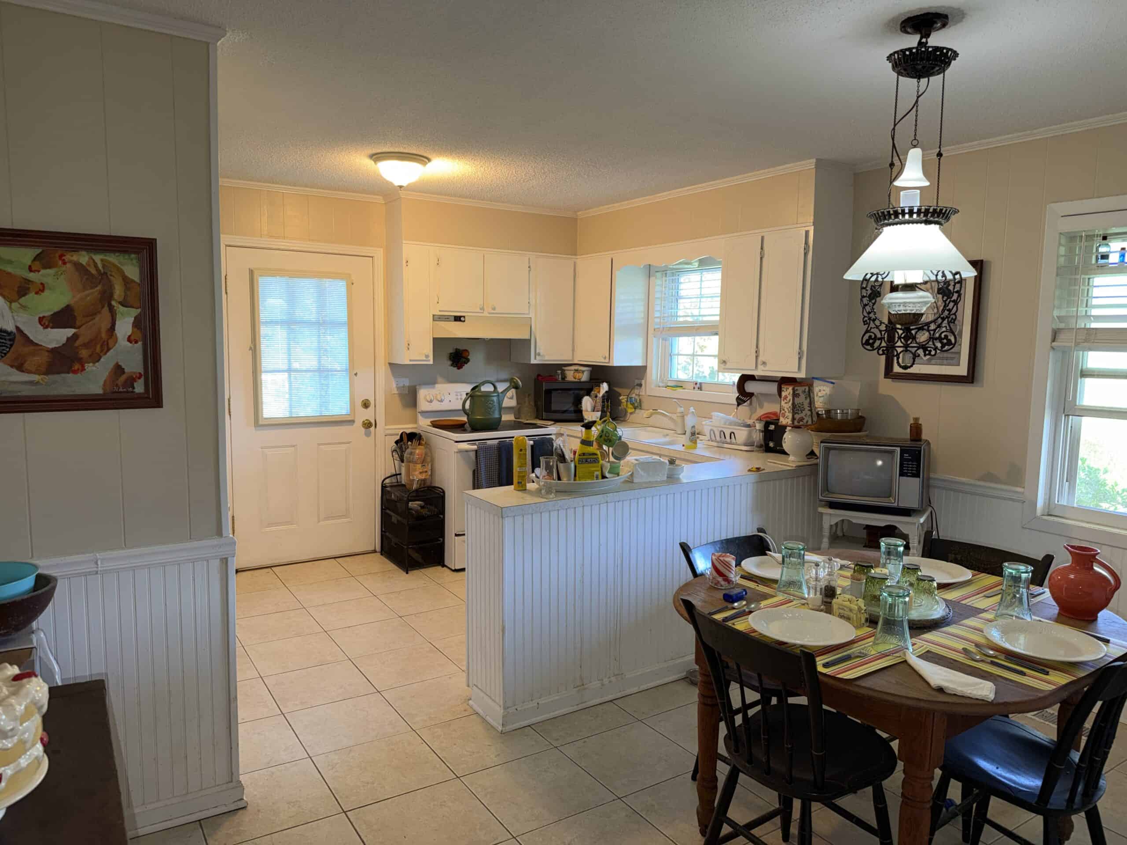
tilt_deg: -6.2
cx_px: 564
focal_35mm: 24
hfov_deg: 71.6
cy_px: 422
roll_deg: +0.2
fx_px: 781
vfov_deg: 56.8
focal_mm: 6.76
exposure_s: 1/26
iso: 64
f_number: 1.78
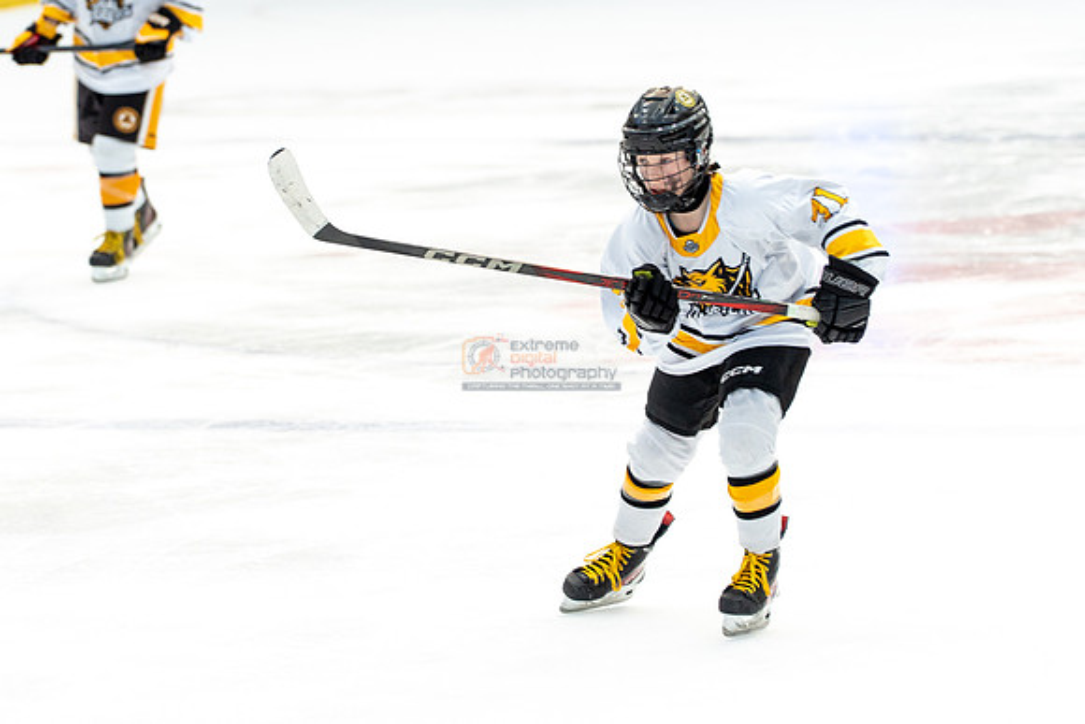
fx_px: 8000
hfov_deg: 7.8
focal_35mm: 265
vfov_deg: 5.2
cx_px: 534
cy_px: 324
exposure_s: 1/640
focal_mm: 150
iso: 800
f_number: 3.5
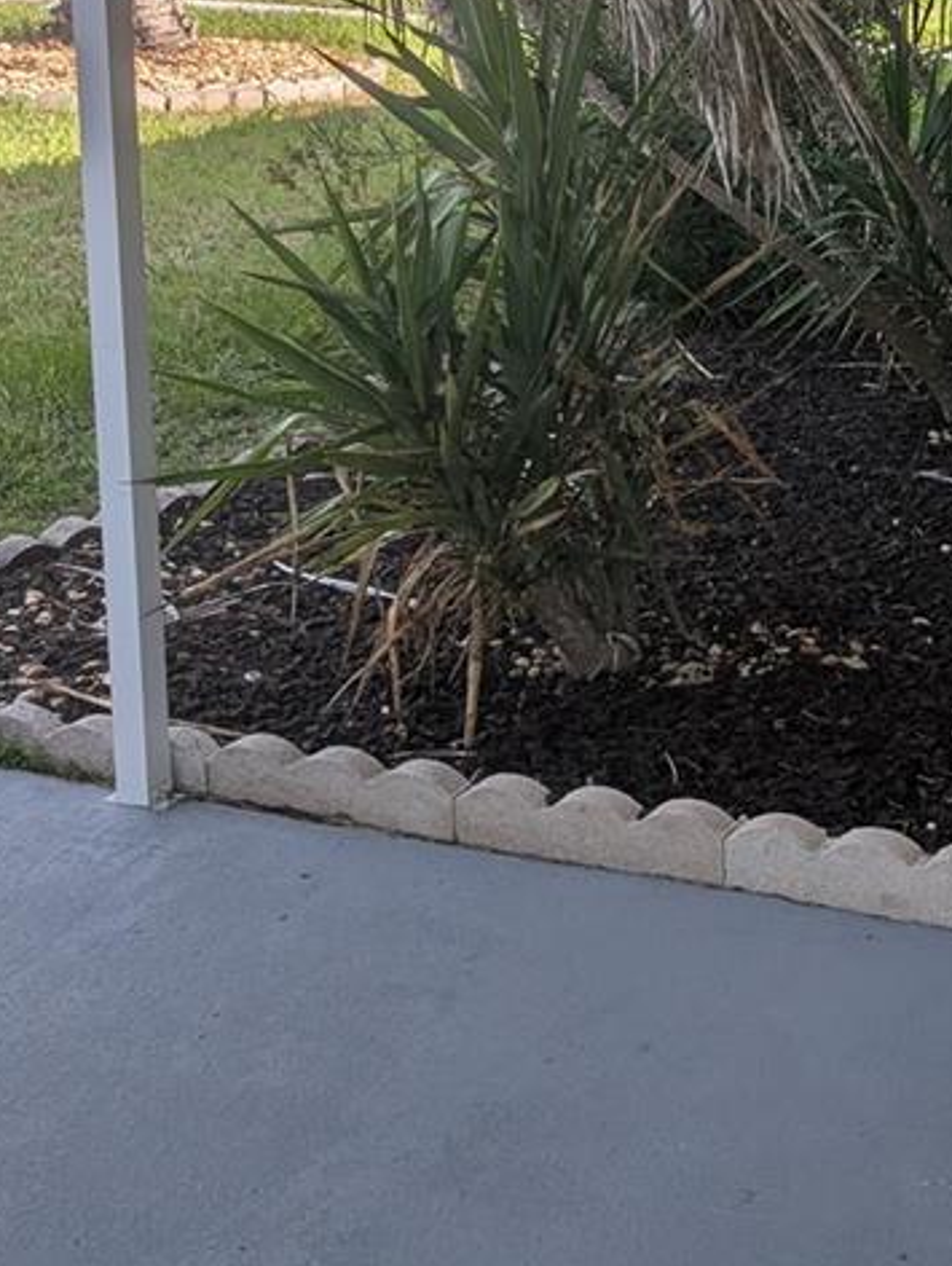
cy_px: 241
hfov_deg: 22.4
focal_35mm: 61
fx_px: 2233
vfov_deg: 30.8
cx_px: 1109
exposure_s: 1/531
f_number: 1.68
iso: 21
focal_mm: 6.9
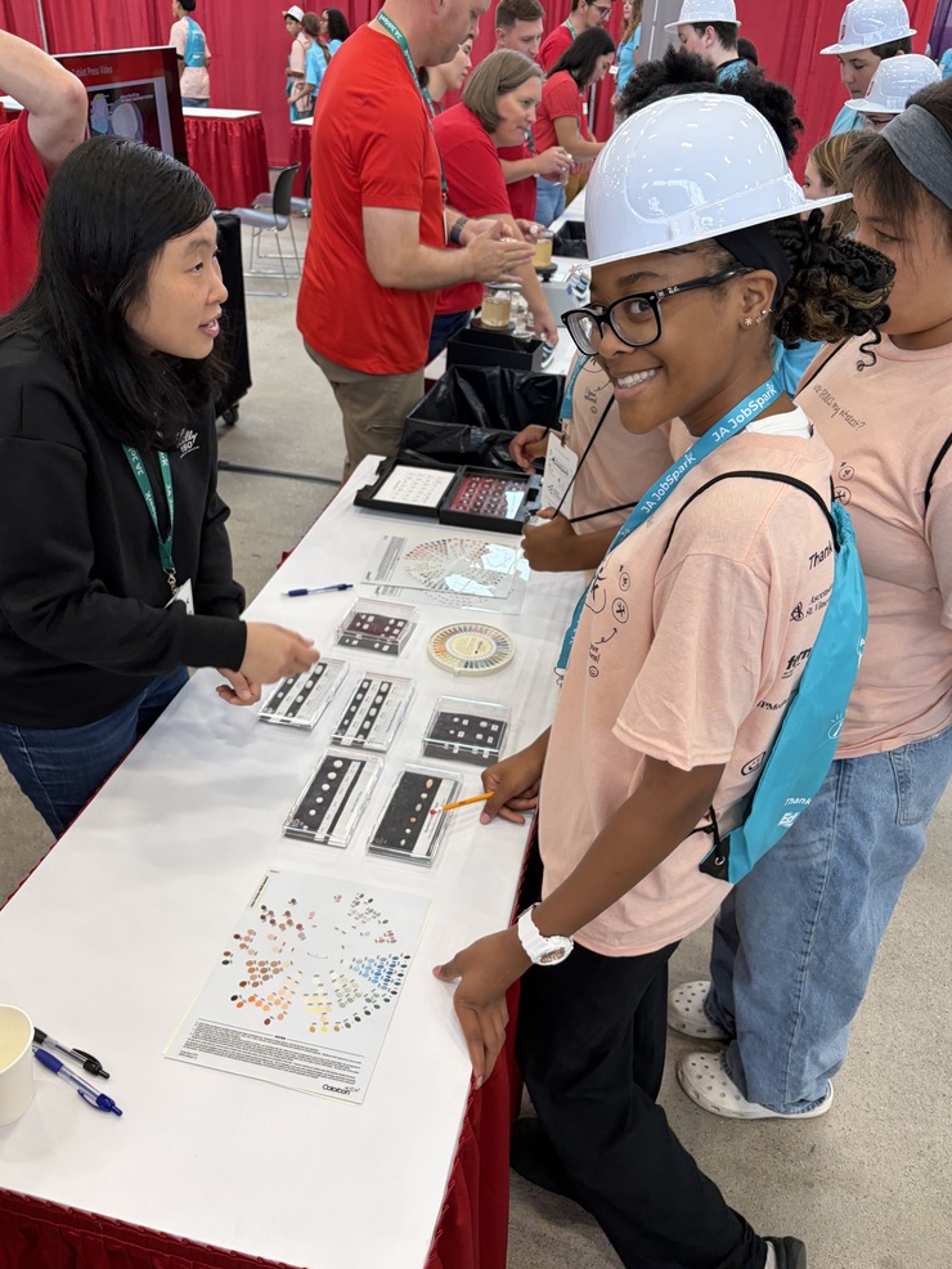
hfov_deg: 51.4
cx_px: 467
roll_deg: -2.7
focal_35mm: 27
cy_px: 622
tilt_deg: -32.2
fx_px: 990
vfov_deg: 65.3
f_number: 1.6
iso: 80
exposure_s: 1/122
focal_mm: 5.96
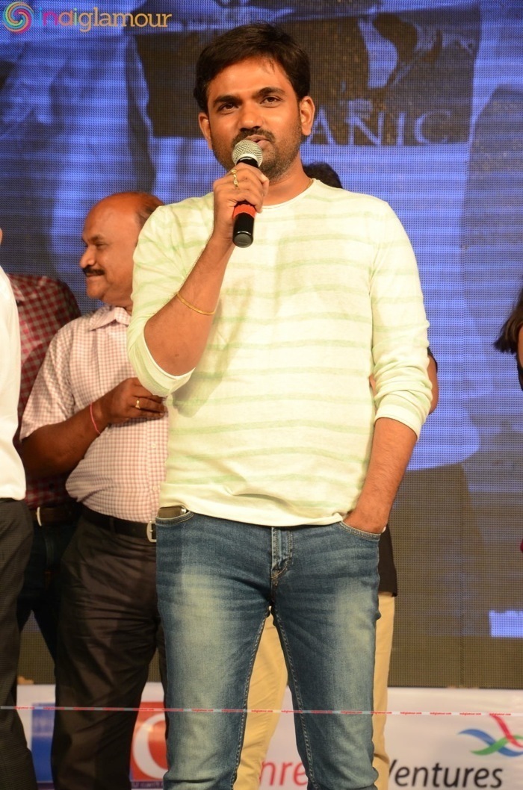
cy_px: 395
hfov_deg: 8.7
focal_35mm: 158
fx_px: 3450
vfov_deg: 13.1
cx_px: 262
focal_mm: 105
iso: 1000
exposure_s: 1/125
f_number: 6.3
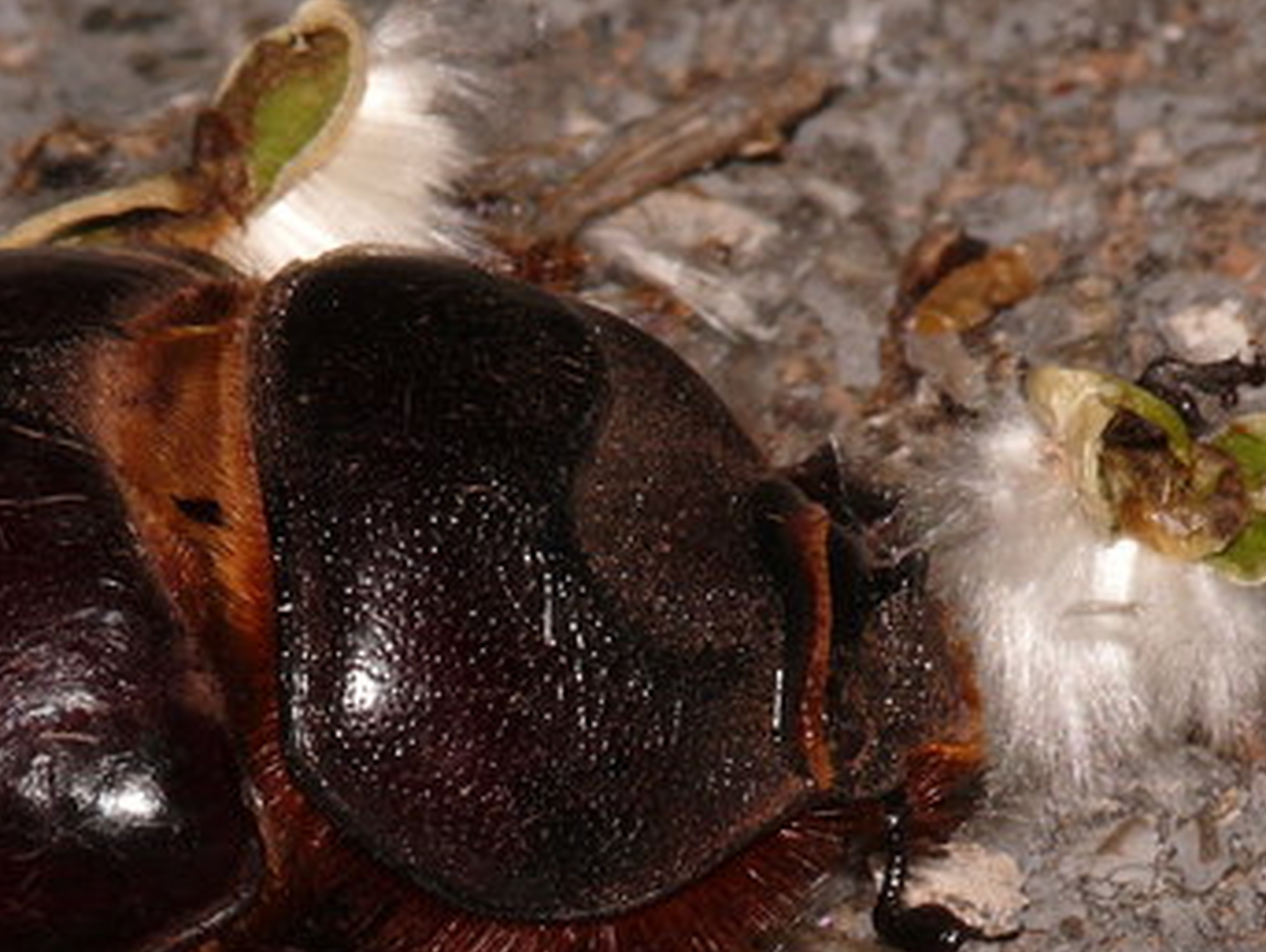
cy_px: 819
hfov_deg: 4.3
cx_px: 150
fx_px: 16872
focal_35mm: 461
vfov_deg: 3.2
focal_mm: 39
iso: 100
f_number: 11
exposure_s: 1/640
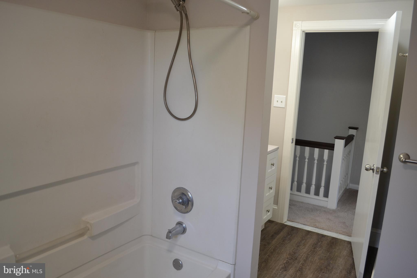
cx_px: 208
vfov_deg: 47.9
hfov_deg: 67.4
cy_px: 139
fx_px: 313
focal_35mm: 27
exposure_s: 1/60
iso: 400
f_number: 4
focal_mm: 18
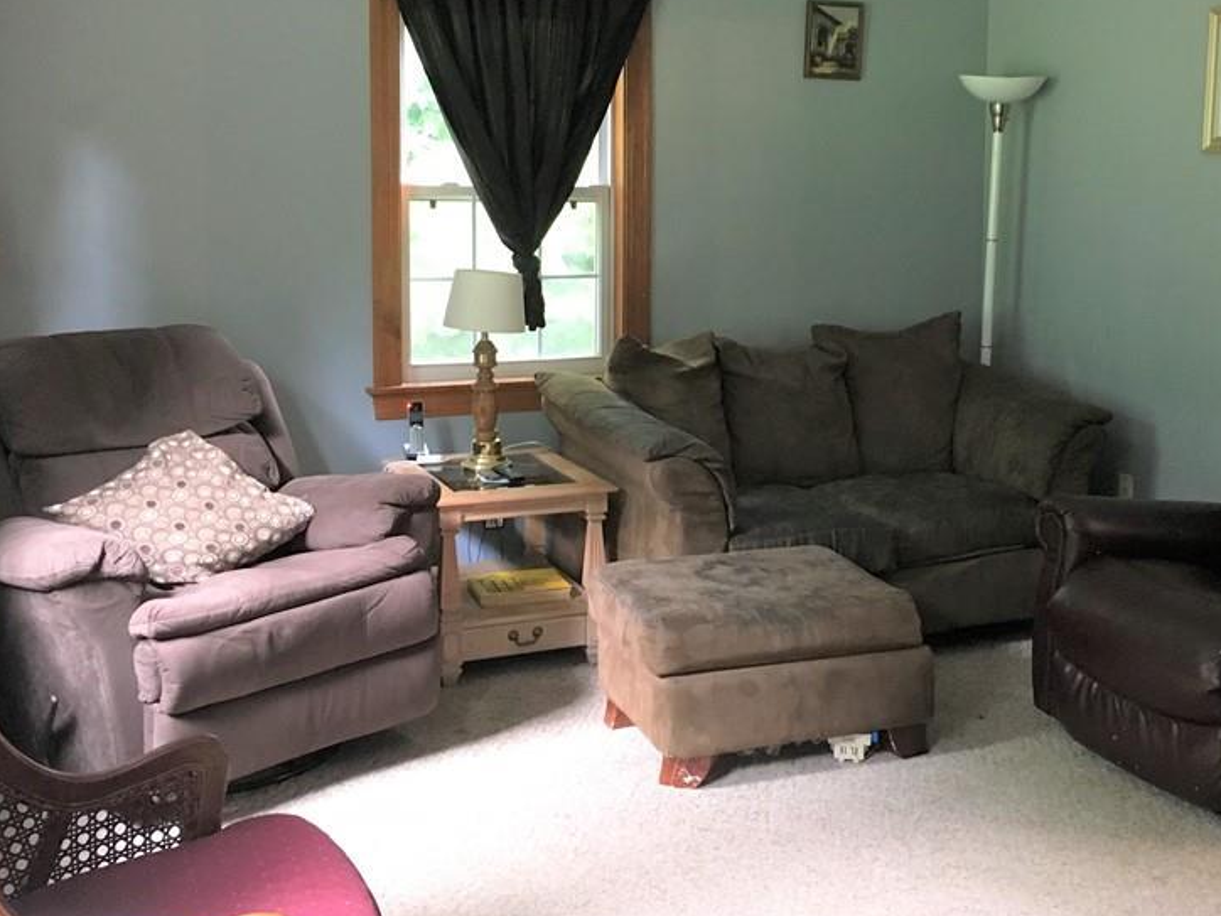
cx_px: 723
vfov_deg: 34.8
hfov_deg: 45.6
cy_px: 312
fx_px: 1446
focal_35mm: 41
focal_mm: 4.15
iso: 200
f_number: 2.2
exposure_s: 1/15
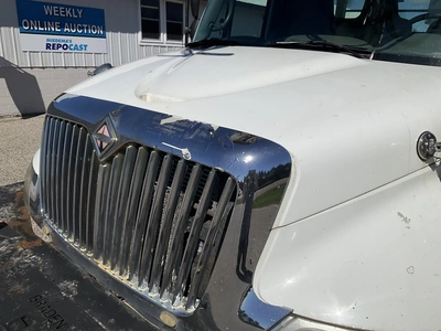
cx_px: 220
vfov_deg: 48.2
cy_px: 166
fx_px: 369
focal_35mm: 29
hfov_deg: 61.7
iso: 25
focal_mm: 3
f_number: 1.8
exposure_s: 1/7407
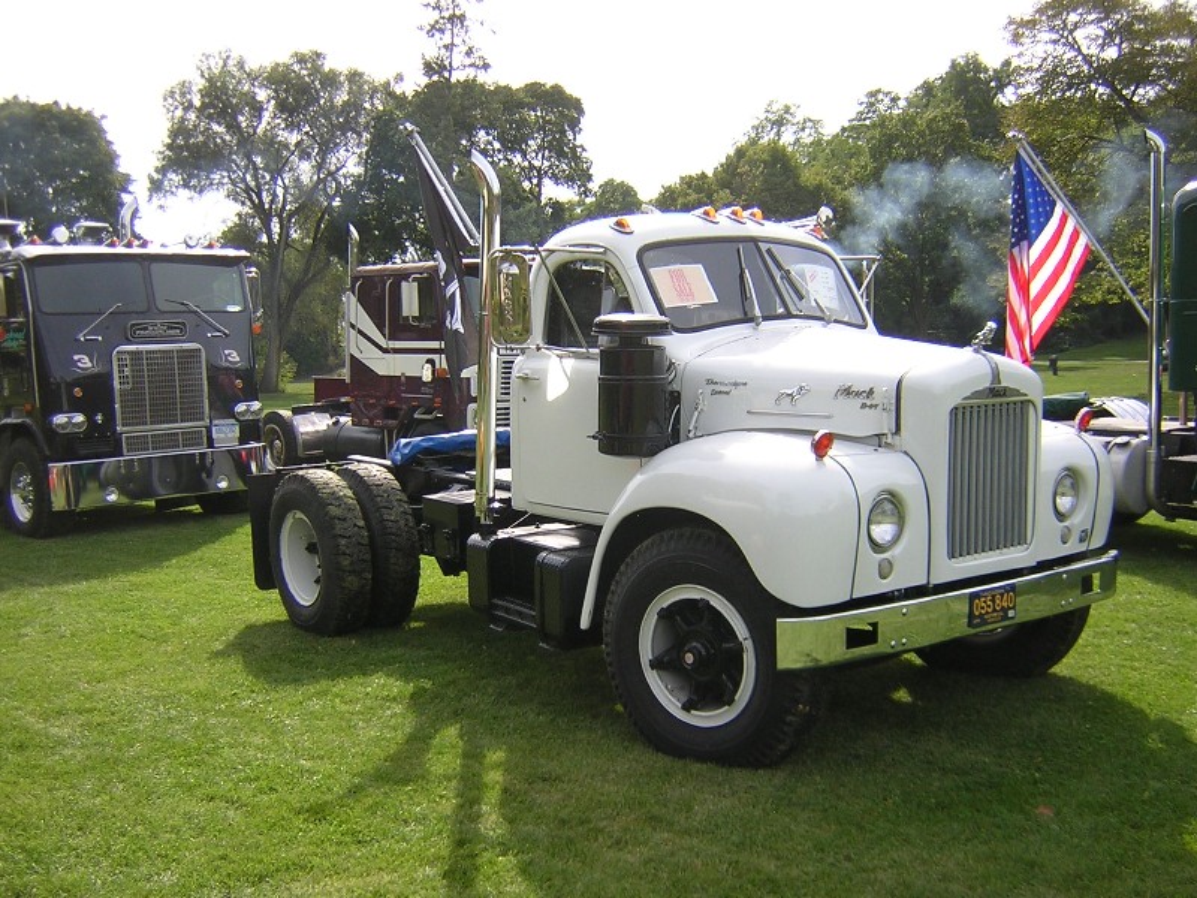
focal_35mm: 36
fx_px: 1245
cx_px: 598
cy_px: 449
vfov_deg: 39.7
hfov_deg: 51.4
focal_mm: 4.7
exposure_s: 1/515
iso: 100
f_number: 2.6
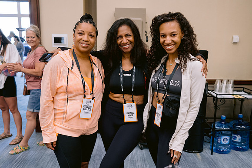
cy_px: 84
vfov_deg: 37.9
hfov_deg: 54.4
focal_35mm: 35
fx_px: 245
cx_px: 126
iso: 1600
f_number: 3.2
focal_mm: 35
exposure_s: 1/100
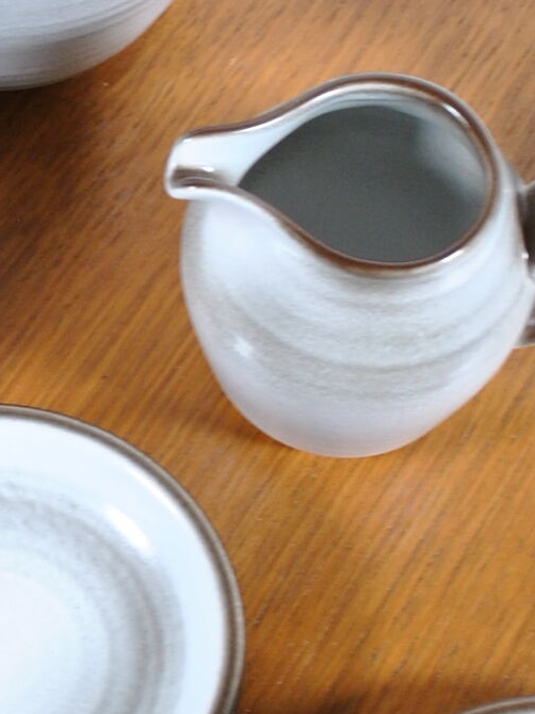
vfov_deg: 11.8
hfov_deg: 8.8
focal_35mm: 167
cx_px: -112
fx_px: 3444
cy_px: 418
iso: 200
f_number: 5
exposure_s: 1/40
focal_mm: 20
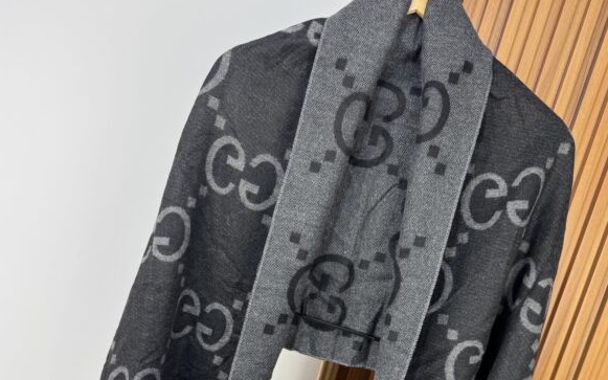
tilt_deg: -9.8
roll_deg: -15.5
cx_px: 302
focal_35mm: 35
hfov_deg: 55.3
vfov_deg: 34.9
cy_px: 313
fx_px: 580
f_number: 1.78
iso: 64
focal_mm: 6.76
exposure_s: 1/120
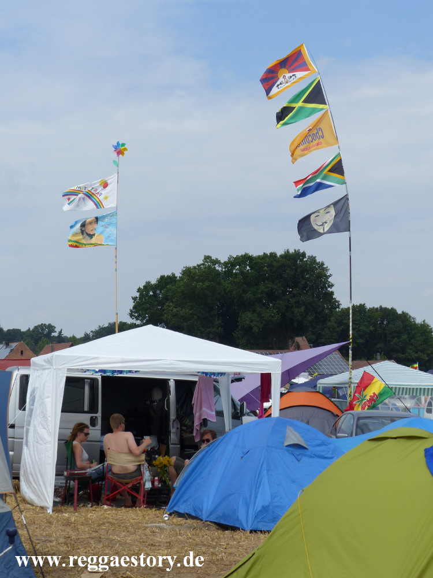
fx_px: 1201
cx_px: 216
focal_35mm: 72
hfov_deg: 20.4
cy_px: 289
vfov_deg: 27.0
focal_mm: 13
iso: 100
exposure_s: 1/1300
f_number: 4
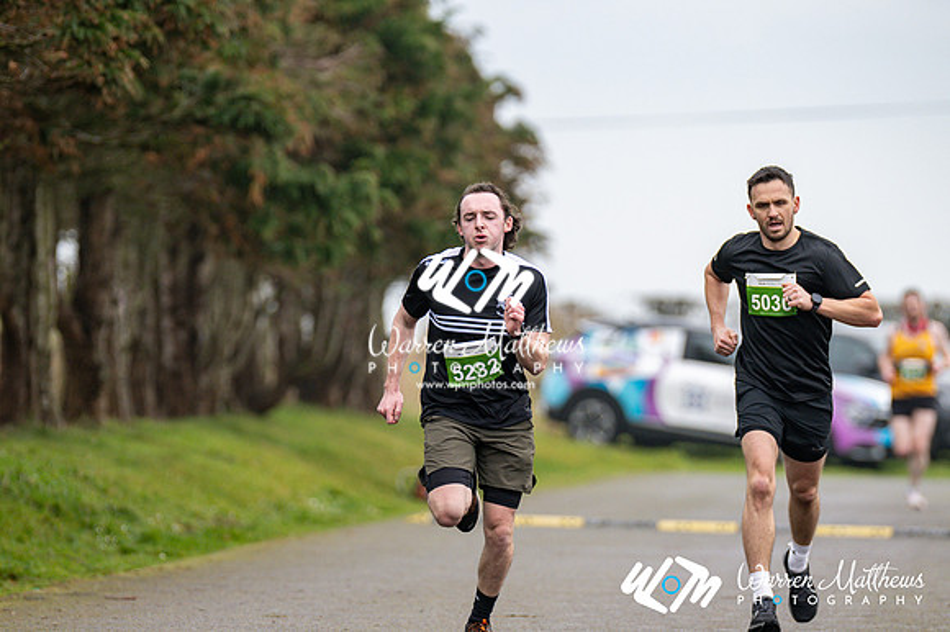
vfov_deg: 3.8
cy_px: 316
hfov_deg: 5.7
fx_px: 9494
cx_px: 475
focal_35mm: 360
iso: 360
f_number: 2.8
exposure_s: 1/1600
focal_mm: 240
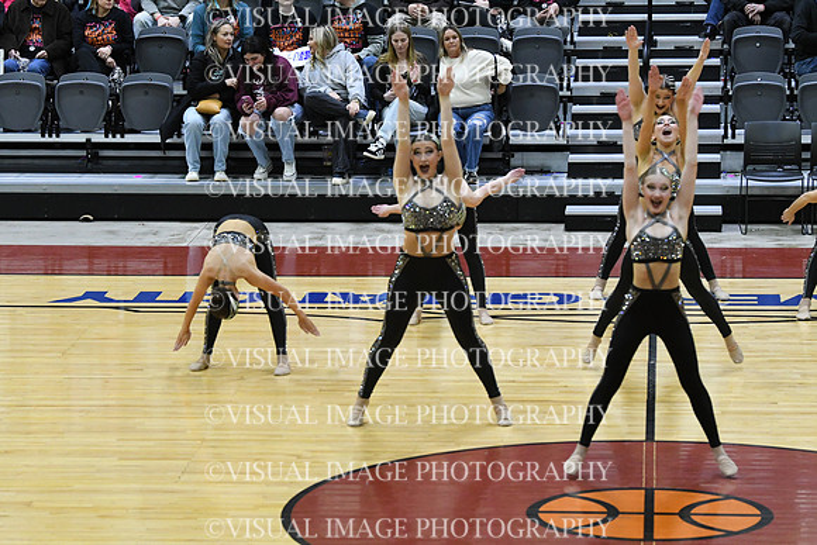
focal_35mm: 153
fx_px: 3473
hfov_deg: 13.4
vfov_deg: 9.0
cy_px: 272
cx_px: 408
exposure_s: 1/400
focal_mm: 102
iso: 5000
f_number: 4
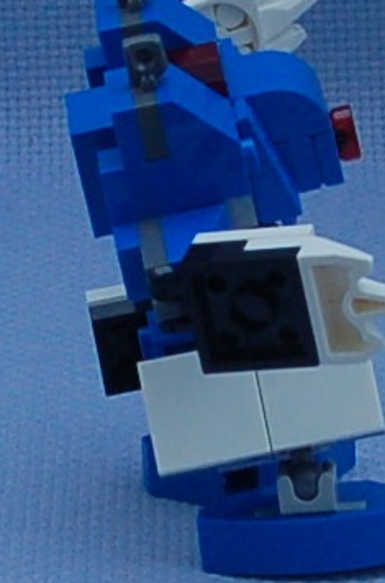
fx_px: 727
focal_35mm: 45
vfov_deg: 43.5
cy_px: 233
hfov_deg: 29.6
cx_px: 238
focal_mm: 22
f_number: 5.6
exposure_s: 1/125
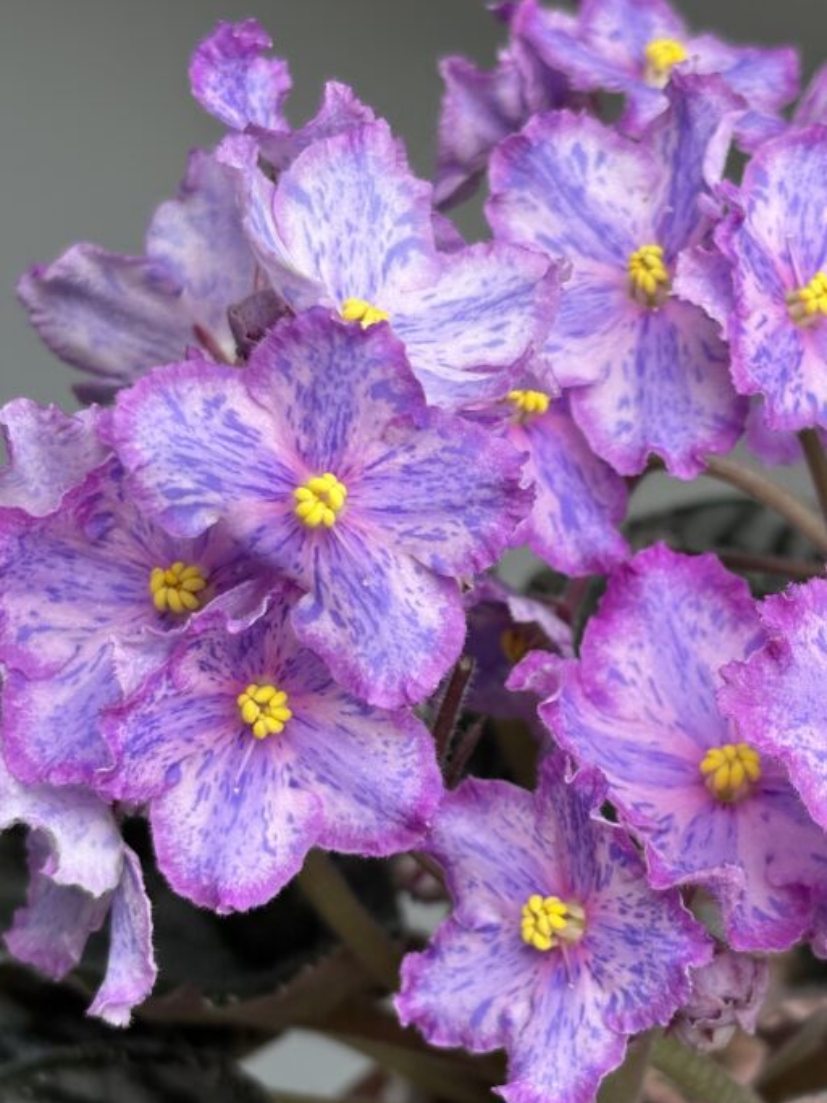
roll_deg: +3.6
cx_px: 569
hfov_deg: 18.8
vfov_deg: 25.0
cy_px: 619
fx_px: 2485
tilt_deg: -28.1
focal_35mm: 78
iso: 40
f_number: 1.6
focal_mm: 5.96
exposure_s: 1/325
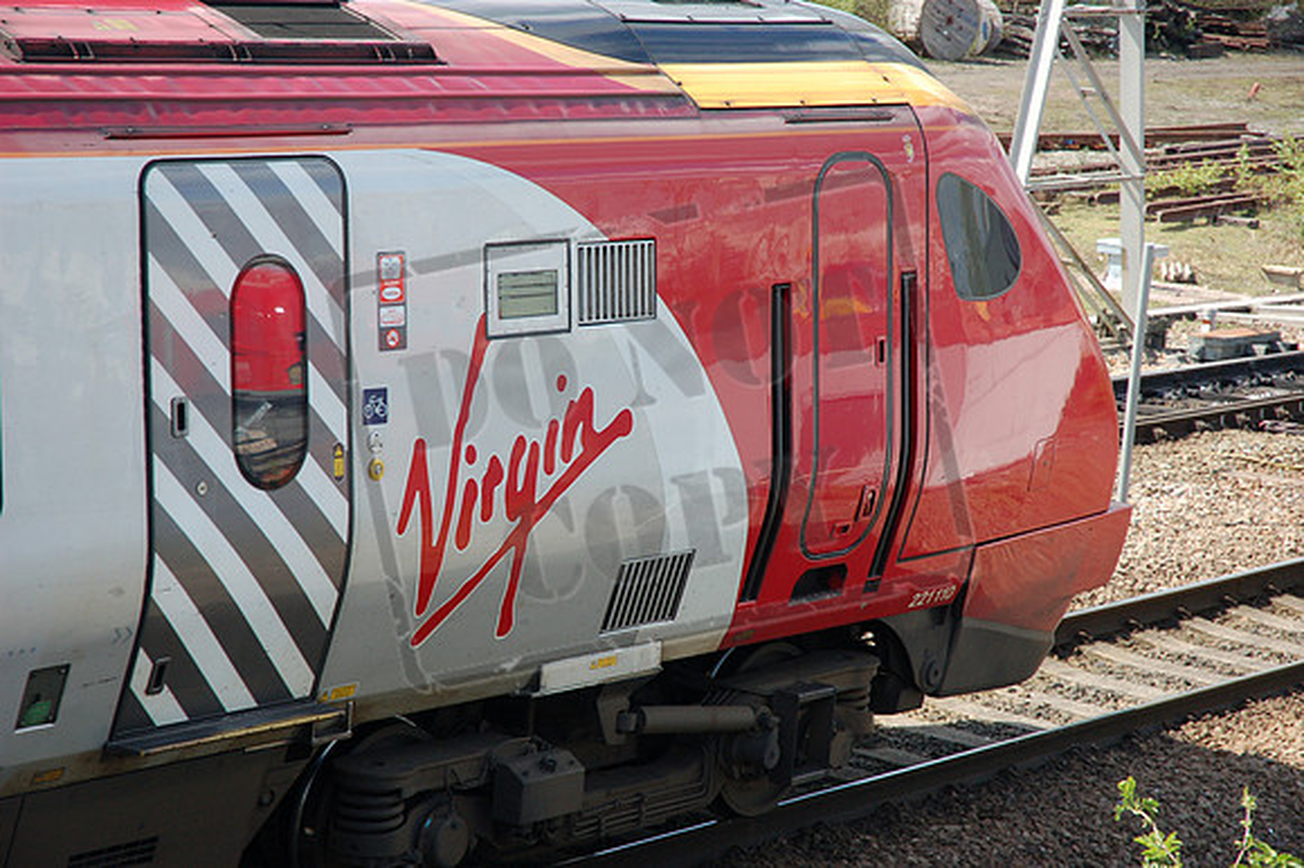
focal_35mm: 105
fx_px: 3801
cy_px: 434
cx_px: 652
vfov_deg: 13.0
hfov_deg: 19.5
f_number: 5.6
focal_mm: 70
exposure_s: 1/500
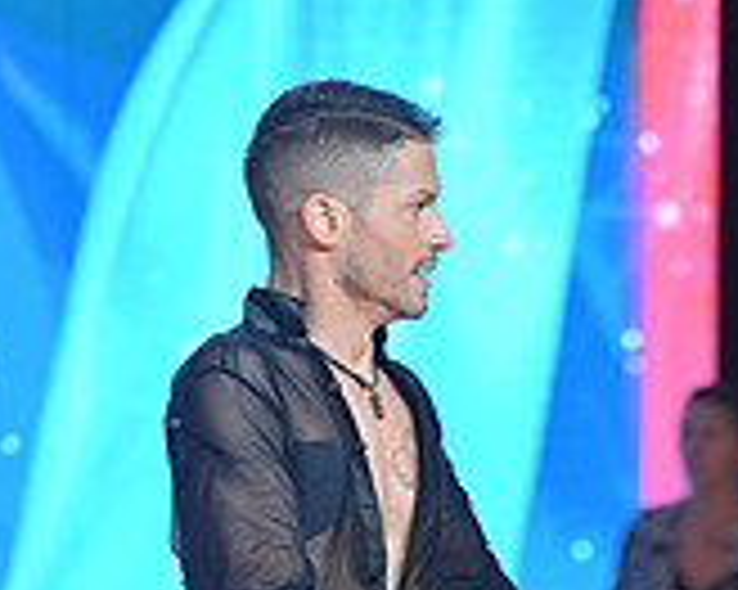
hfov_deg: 4.5
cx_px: 812
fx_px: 9430
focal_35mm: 432
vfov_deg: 3.6
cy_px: 973
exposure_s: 1/250
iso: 2000
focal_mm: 130
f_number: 4
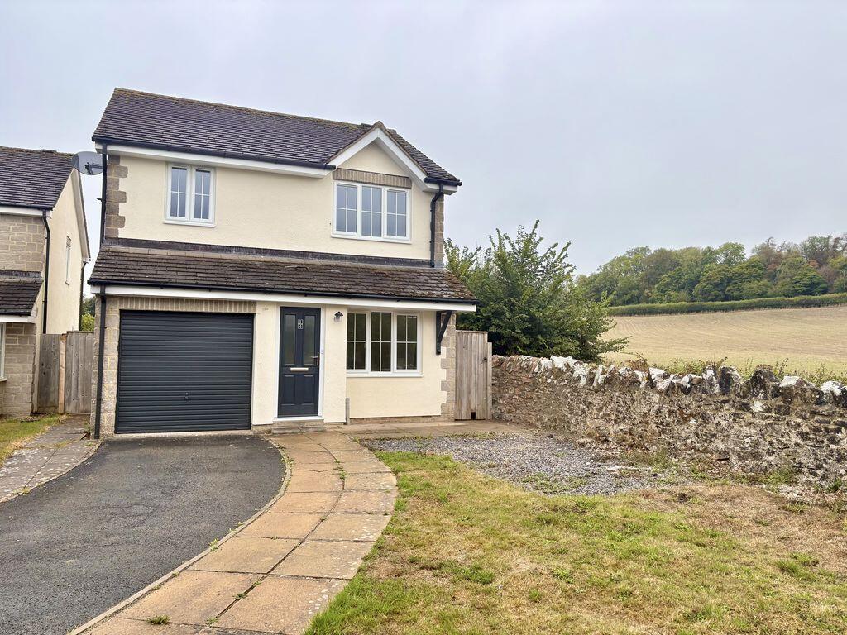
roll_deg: +0.0
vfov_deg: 53.1
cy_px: 318
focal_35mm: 26
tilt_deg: +3.1
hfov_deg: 67.3
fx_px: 636
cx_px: 424
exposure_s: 1/791
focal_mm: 5.96
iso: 50
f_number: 1.6
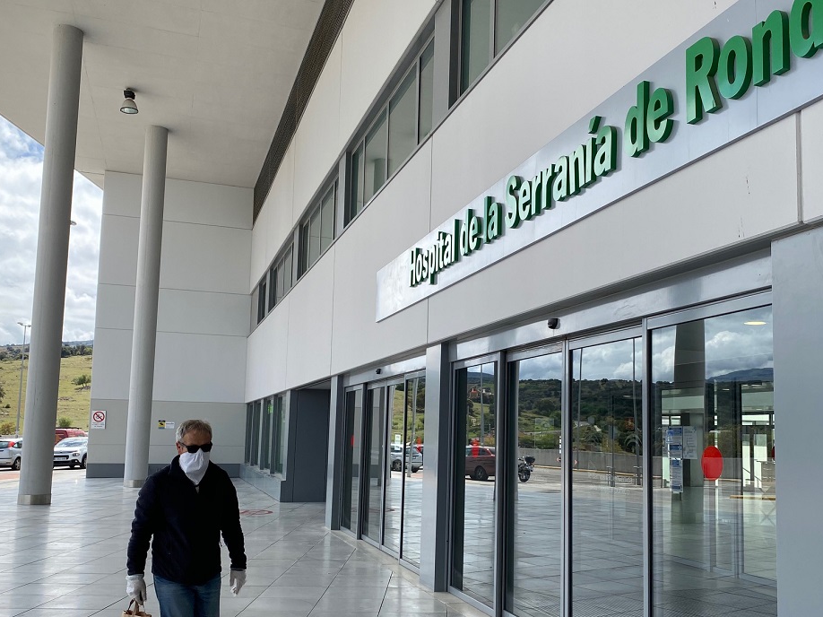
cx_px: 460
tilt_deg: +8.8
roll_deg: -1.2
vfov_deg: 41.6
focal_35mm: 34
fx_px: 808
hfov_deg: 53.8
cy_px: 361
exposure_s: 1/1506
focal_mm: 4.25
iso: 32
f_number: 1.8
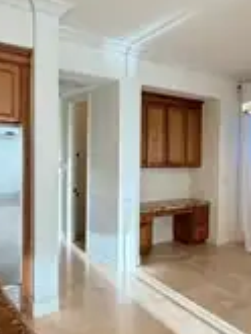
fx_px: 328
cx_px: 176
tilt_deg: -2.0
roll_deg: -0.5
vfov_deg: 53.9
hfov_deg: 41.1
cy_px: 166
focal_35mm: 34
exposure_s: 1/120
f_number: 2.2
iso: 160
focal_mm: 2.22
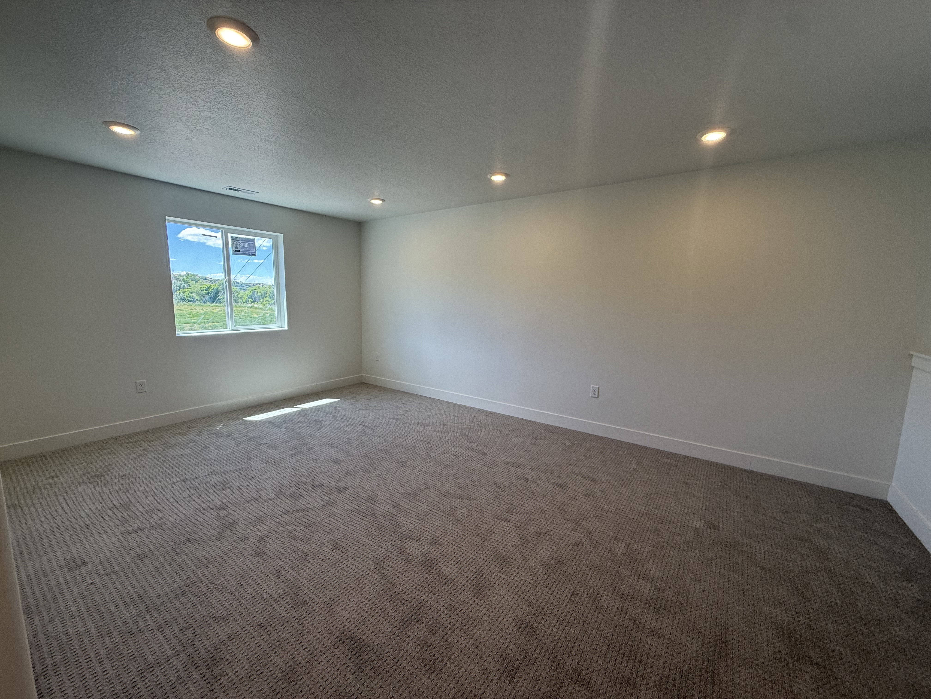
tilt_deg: -7.9
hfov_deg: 102.1
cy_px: 350
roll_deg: -1.2
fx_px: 377
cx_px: 466
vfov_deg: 85.7
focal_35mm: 14
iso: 64
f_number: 2.2
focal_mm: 2.22
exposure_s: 1/129
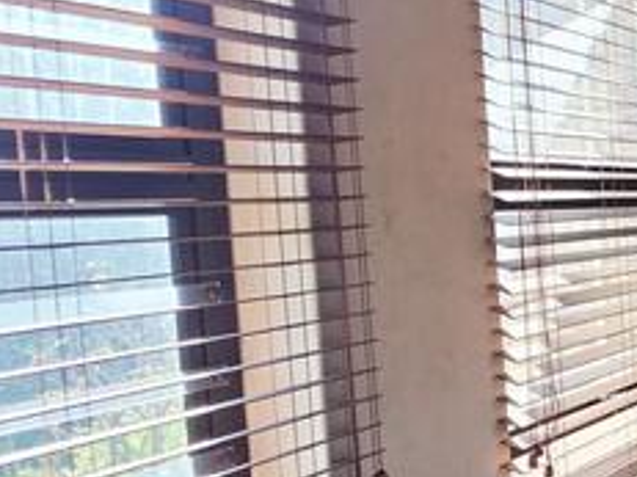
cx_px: 1048
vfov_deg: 32.2
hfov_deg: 25.3
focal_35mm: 45
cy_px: 248
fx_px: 828
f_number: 1.9
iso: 80
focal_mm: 2.2
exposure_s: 1/370
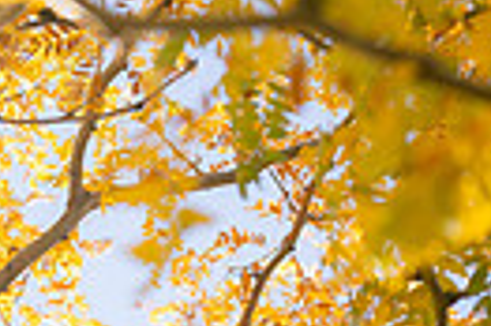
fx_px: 2411
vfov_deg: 7.5
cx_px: -401
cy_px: 631
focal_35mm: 177
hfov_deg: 10.9
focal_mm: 40
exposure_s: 1/200
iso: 100
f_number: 4.5
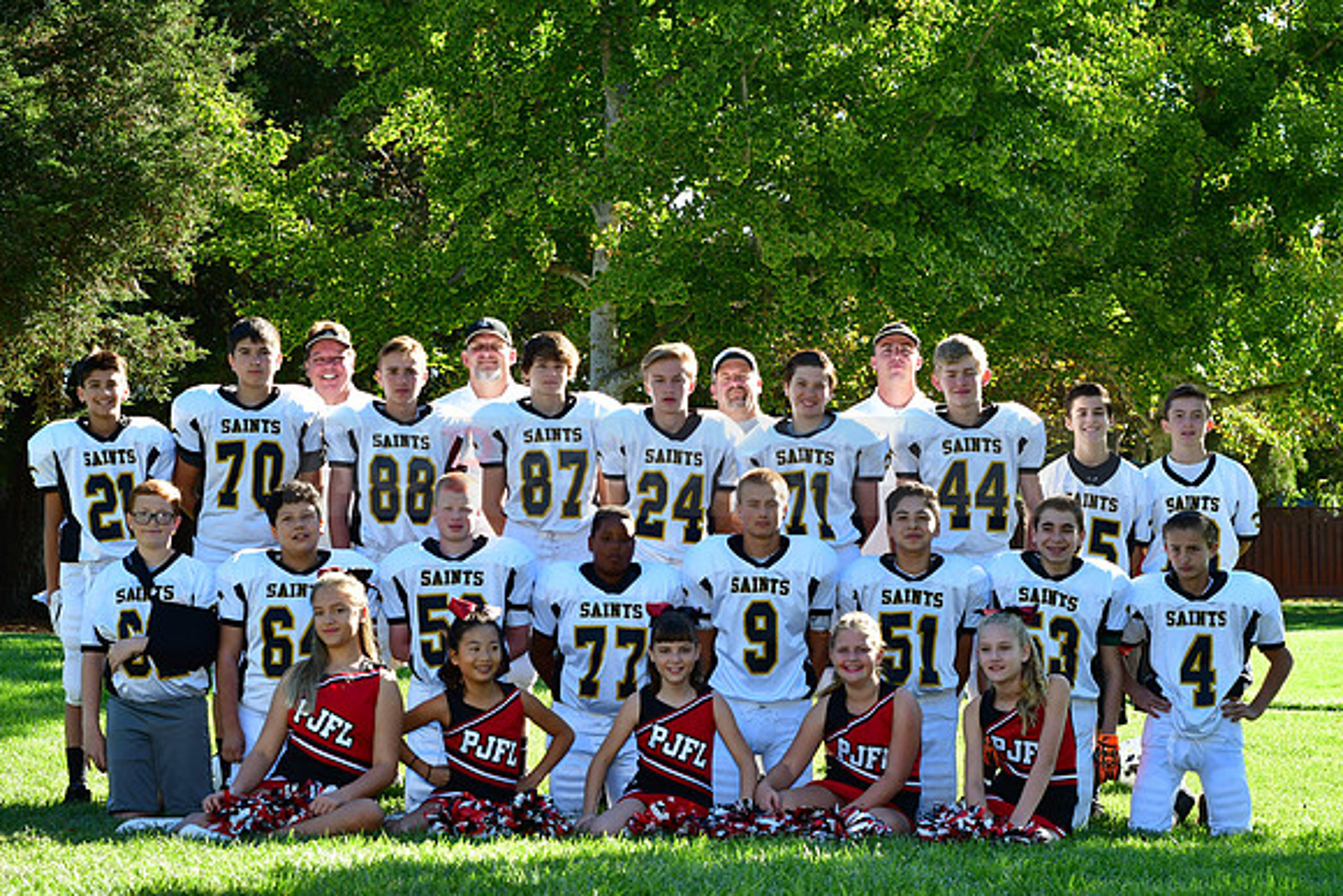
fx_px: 2798
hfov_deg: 27.0
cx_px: 672
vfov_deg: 18.2
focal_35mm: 75
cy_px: 448
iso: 400
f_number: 7.1
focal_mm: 50
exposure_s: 1/400
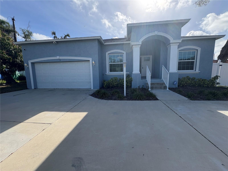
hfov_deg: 102.1
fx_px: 92
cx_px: 114
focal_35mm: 14
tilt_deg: -6.7
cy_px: 86
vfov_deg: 85.7
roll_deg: +1.1
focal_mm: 2.22
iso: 40
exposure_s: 1/1323
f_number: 2.2
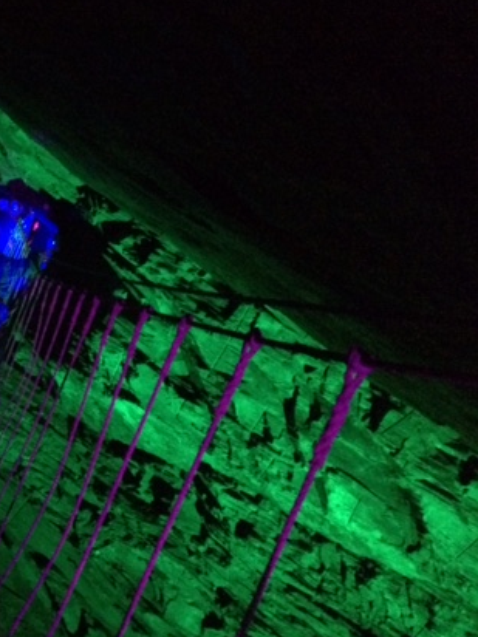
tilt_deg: -6.3
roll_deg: +0.4
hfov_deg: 29.7
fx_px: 829
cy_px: 303
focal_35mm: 45
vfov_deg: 42.1
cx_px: -15
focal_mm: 4.15
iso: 800
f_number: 2.2
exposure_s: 1/15
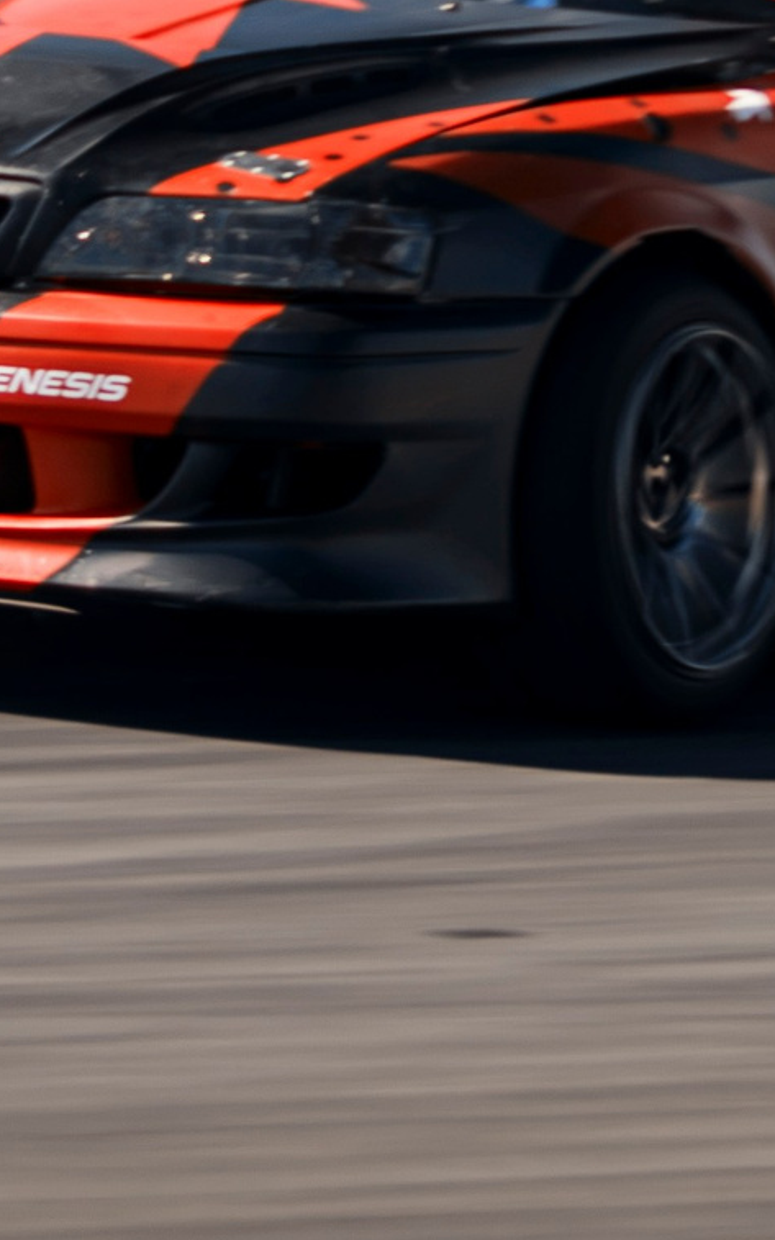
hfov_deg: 3.6
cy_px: 132
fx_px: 12168
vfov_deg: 5.8
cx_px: 561
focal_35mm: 360
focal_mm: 85
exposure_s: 1/125
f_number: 1.8
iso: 100
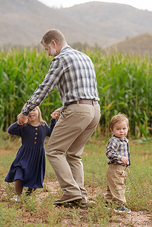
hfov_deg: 9.5
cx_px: 76
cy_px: 114
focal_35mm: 144
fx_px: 912
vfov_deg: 14.3
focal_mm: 144
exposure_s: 1/125
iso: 200
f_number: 5.6
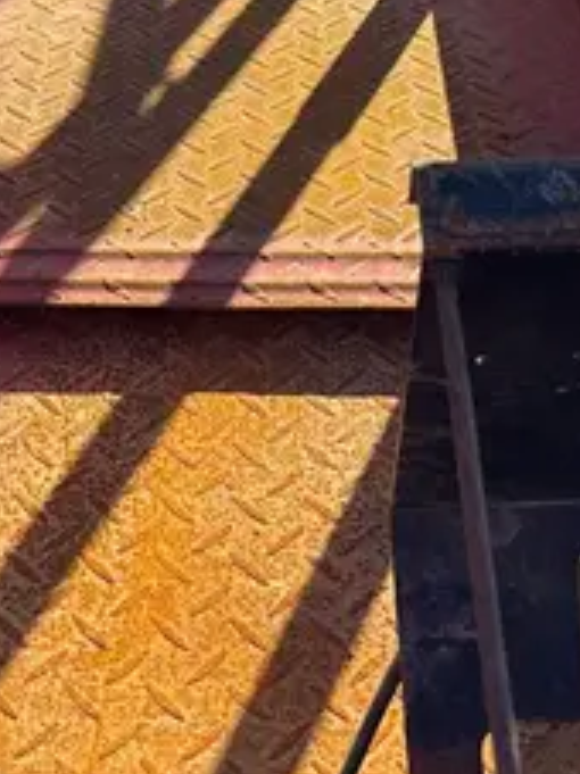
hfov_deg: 17.6
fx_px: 1878
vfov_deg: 21.3
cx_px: 297
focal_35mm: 84
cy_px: -213
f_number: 1.6
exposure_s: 1/1311
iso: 50
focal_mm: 5.96
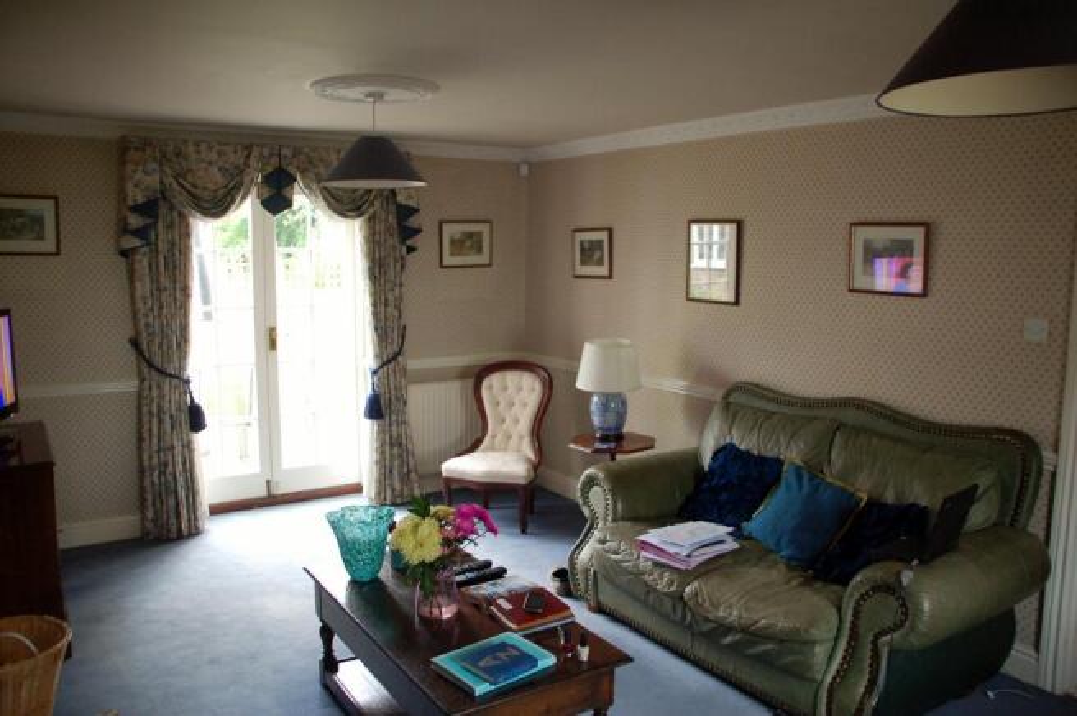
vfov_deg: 47.8
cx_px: 538
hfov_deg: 67.4
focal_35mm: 27
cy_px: 358
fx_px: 807
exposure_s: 1/30
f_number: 3.5
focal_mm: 18
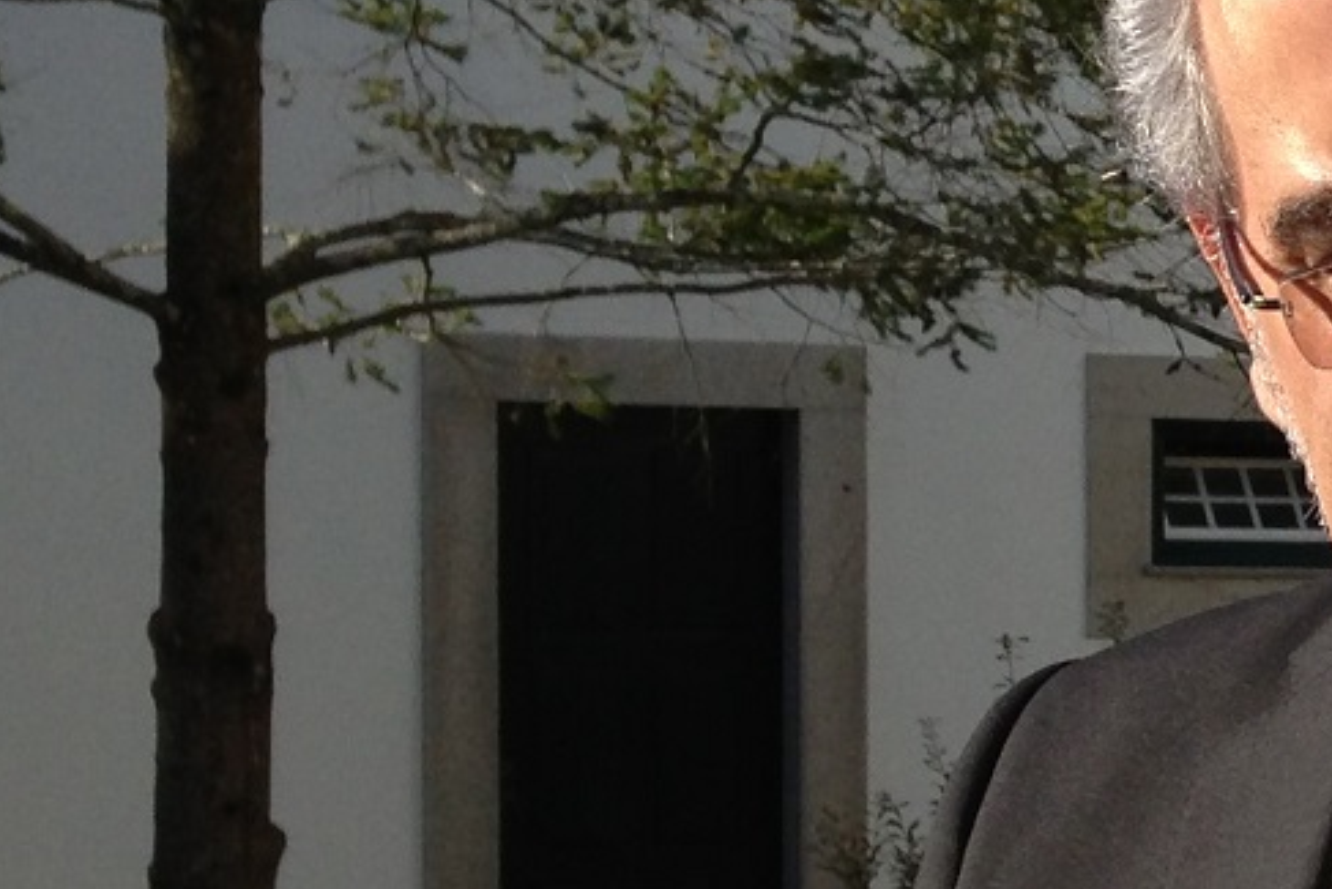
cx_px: 2468
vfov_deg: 9.9
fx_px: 5107
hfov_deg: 13.3
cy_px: 754
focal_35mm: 138
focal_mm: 4.13
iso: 64
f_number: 2.4
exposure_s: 1/1506
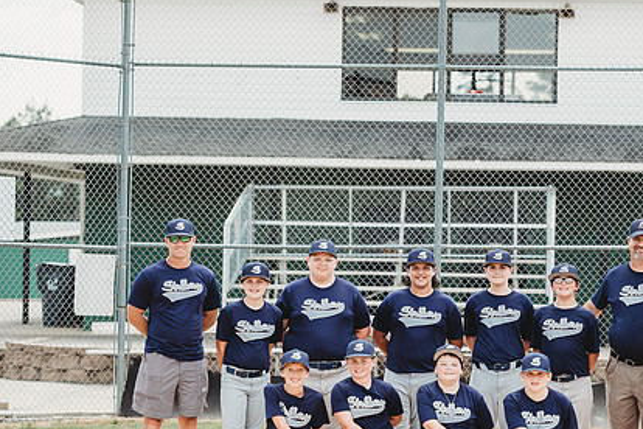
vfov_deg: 11.5
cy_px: 271
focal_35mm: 119
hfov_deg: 17.2
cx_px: 436
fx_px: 2125
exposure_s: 1/500
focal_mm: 85
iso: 100
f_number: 2.8
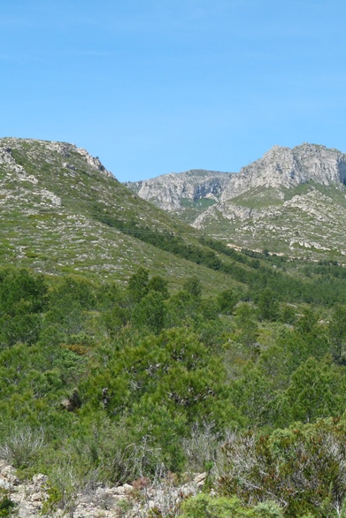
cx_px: 352
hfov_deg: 18.7
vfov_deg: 28.4
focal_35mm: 71
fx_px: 1023
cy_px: 264
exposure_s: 1/320
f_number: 5.6
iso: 100
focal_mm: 9
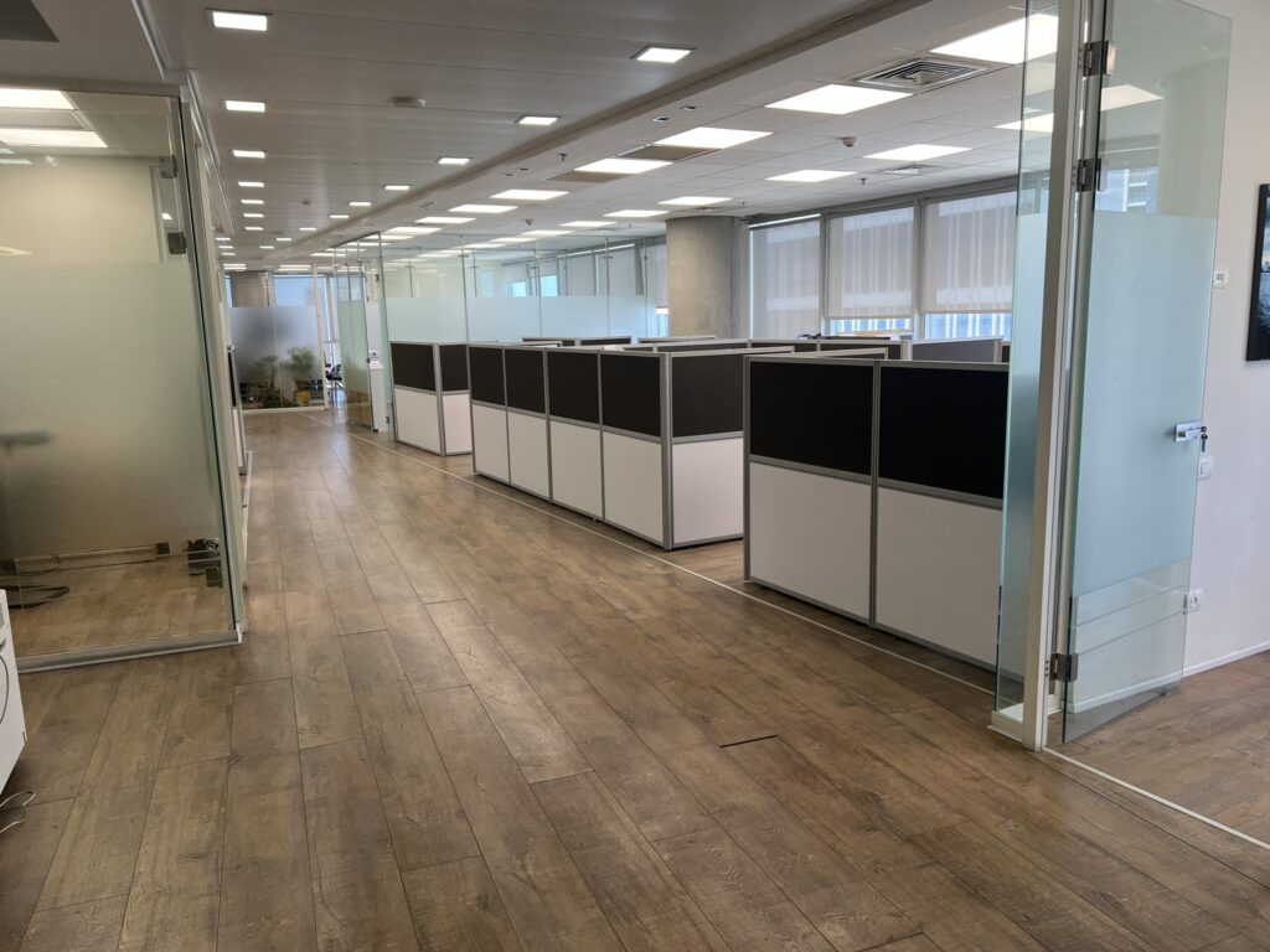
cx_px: 635
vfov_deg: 53.1
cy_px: 476
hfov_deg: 67.3
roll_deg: +2.2
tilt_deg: -7.7
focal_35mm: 26
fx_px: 954
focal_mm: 5.7
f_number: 1.5
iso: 40
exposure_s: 1/125
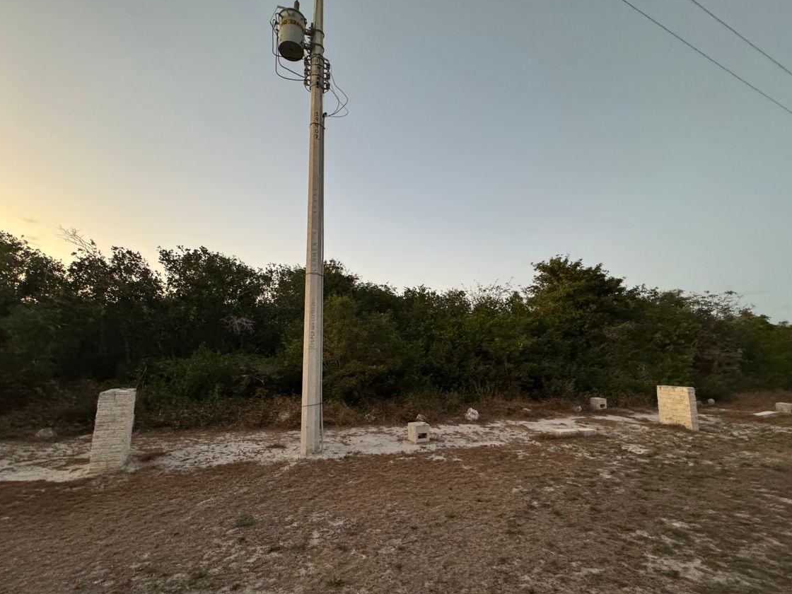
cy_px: 309
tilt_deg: +9.0
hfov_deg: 98.1
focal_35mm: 15
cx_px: 374
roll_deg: +0.6
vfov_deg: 81.7
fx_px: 343
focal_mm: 2.22
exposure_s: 1/60
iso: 800
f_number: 2.2
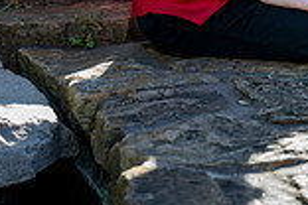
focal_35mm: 346
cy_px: -235
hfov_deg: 5.9
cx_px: 284
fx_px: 2960
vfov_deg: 3.9
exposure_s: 1/200
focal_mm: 120
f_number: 5.6
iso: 400
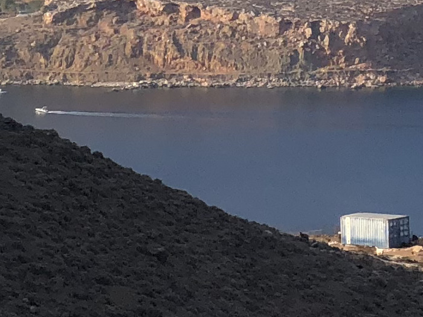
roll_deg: -0.6
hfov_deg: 6.2
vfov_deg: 5.0
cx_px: 1189
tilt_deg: +0.1
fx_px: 3629
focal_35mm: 297
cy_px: -136
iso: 16
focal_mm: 6
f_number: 2.4
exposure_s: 1/774
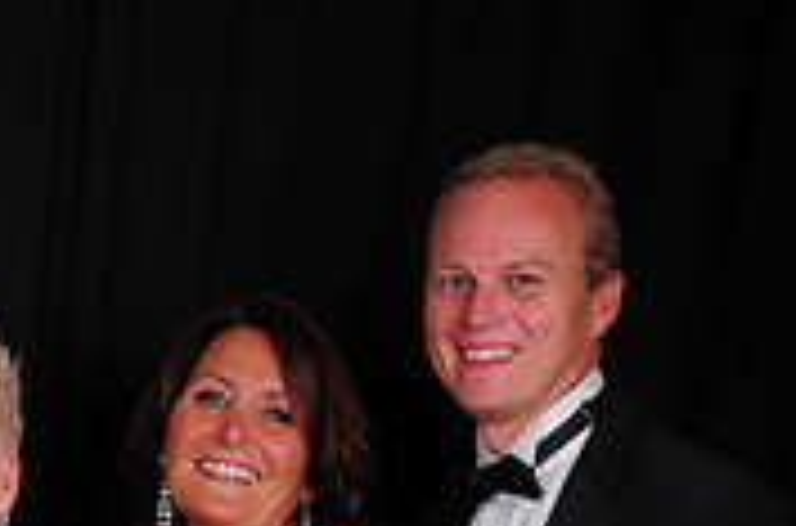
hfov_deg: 16.4
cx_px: -270
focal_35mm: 118
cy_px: 847
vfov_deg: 11.0
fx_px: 2602
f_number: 8
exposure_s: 1/125
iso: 200
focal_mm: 24
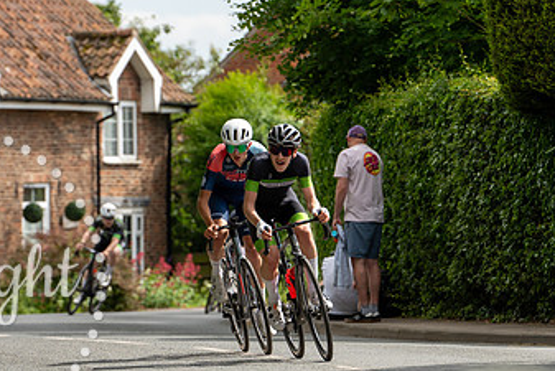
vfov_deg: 4.8
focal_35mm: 287
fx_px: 4426
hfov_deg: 7.2
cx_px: 208
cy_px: 195
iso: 100
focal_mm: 167
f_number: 4
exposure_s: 1/640
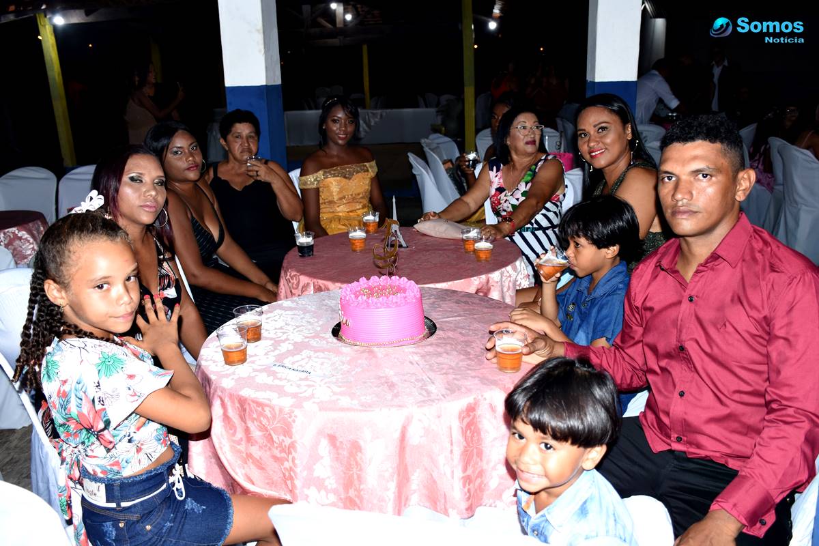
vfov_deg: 40.0
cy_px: 273
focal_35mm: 33
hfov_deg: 57.2
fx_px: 751
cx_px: 410
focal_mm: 22
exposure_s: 1/80
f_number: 3.5
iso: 500
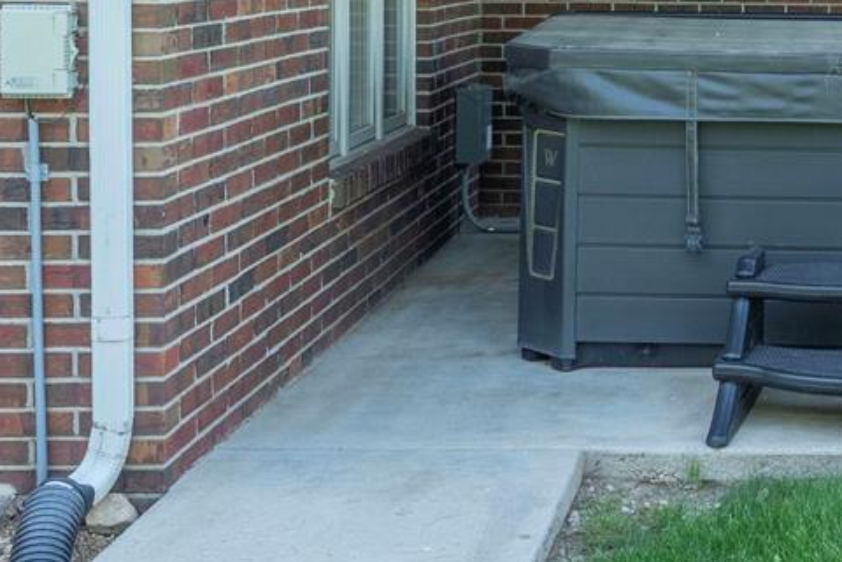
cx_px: 838
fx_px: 1522
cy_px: -8
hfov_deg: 29.0
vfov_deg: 20.2
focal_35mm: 65
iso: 1000
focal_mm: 30.5
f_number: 11
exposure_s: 1/80
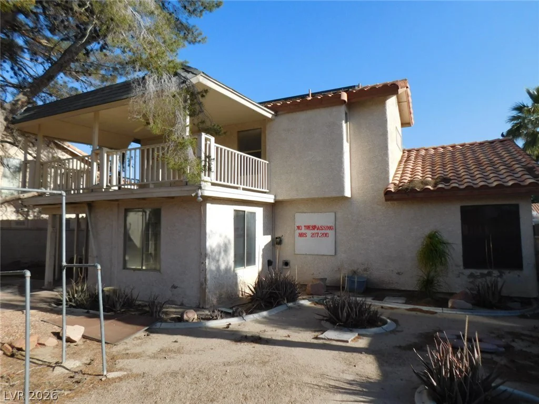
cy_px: 202
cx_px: 270
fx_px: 358
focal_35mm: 23
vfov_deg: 58.9
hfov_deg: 73.9
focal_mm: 4
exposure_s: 1/1500
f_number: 3
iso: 125
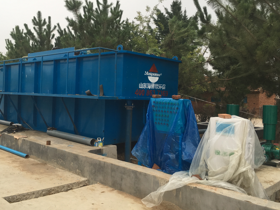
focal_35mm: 35
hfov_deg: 52.5
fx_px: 283
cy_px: 98
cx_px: 126
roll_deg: -2.1
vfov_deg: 40.7
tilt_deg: +0.8
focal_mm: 4.15
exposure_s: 1/100
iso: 32
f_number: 2.2
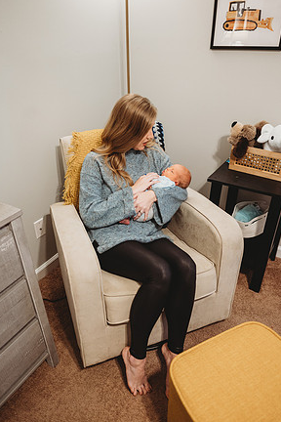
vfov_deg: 71.5
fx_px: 293
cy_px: 214
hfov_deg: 51.3
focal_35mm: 25
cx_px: 140
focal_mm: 24
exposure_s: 1/160
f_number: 2.2
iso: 1250
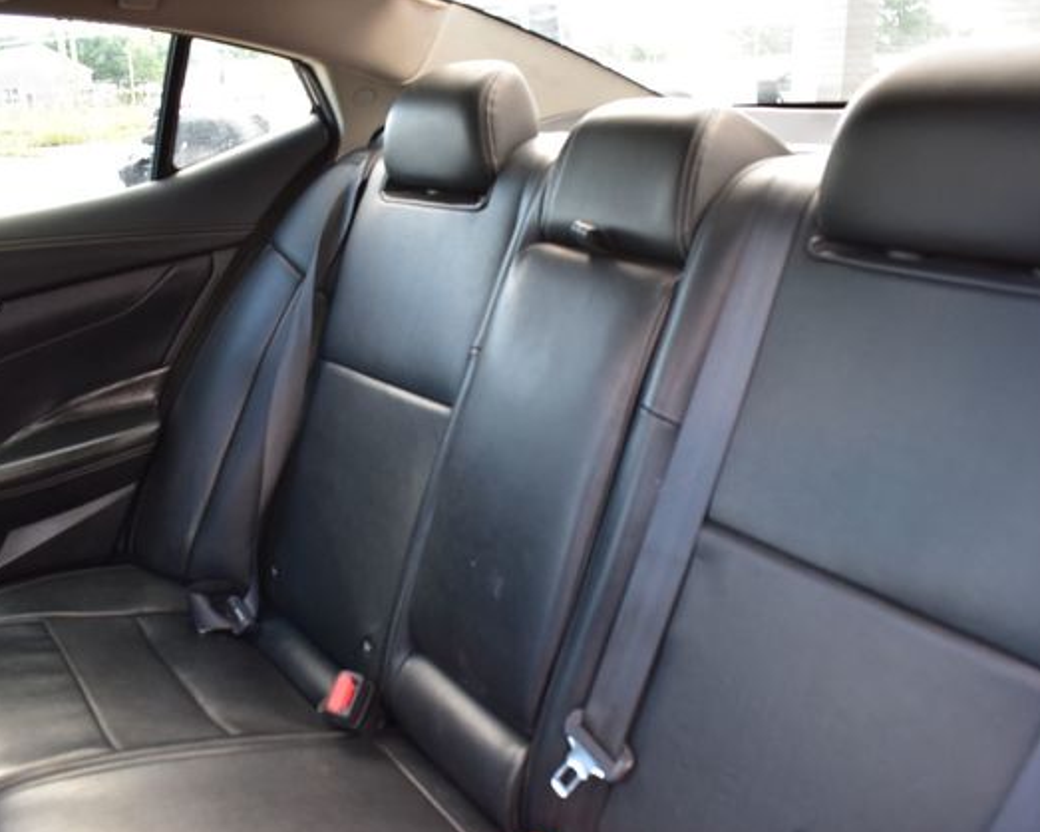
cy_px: 420
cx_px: 465
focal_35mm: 31
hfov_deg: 57.1
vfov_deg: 47.1
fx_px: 954
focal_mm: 18
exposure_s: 1/30
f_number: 7.1
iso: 400
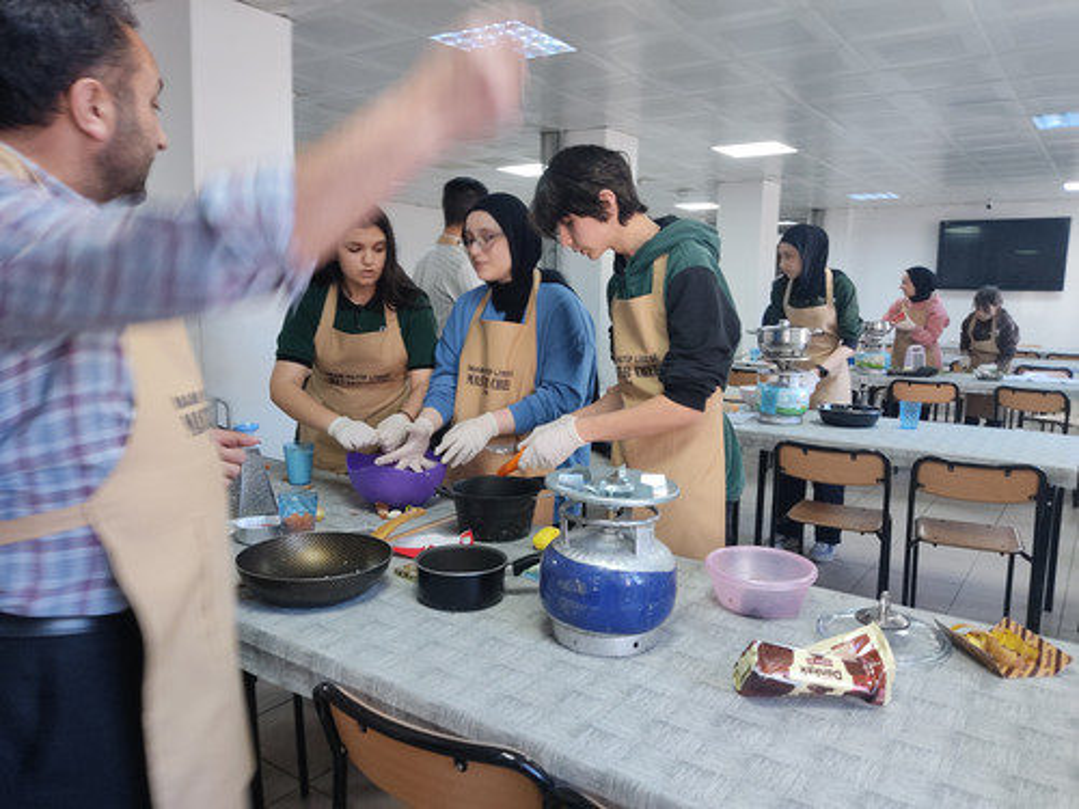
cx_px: 540
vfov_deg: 53.1
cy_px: 404
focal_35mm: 26
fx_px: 810
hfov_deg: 67.3
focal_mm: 4.74
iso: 311
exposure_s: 1/33
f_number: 1.79
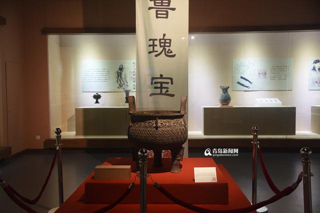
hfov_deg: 50.7
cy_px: 106
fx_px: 338
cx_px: 160
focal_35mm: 38
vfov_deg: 35.1
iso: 640
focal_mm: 38
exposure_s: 1/40
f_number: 4
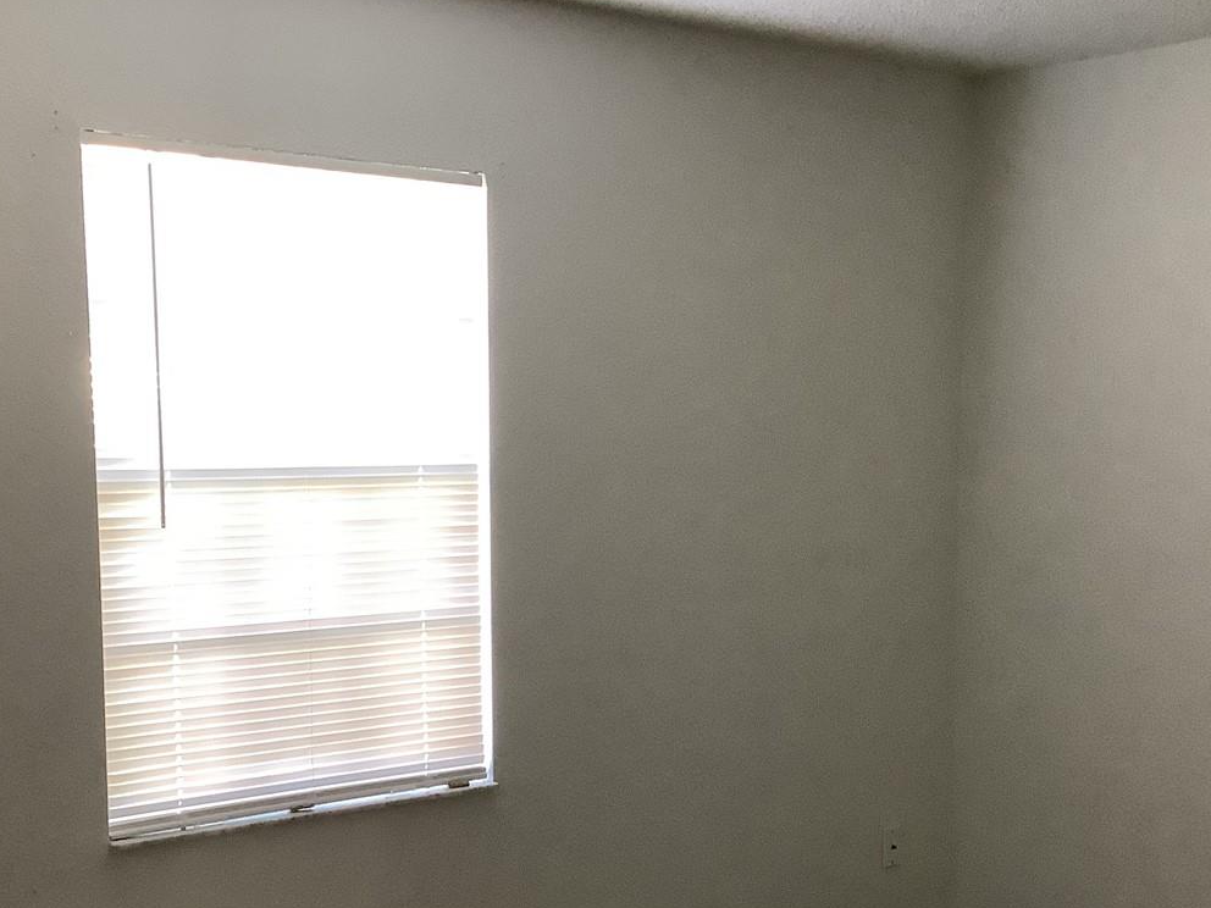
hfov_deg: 38.2
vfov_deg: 28.9
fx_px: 1749
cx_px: 576
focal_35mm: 50
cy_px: 620
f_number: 2.4
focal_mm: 3.3
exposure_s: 1/60
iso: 250
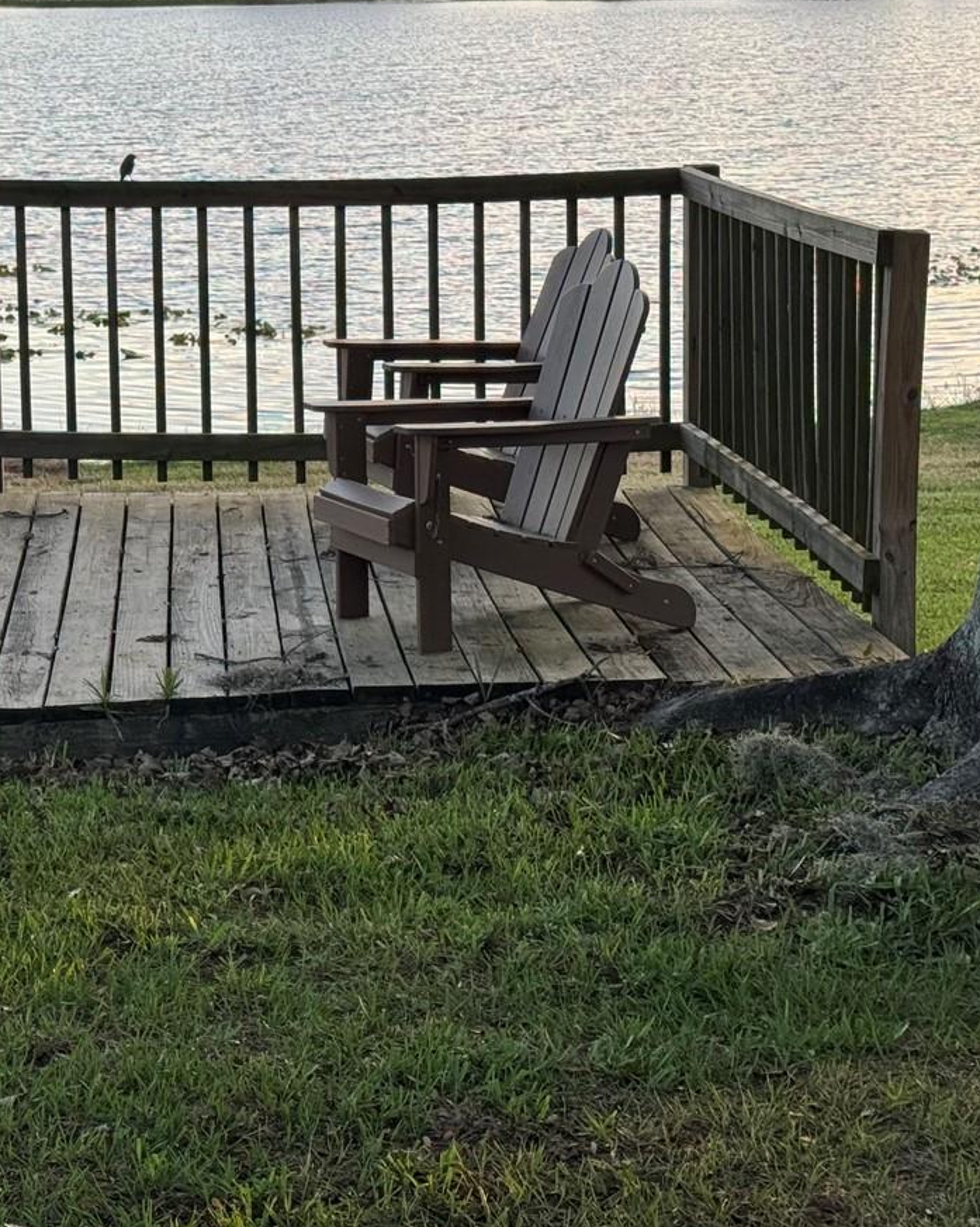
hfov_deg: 17.4
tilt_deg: -9.8
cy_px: 440
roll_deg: +0.9
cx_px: -13
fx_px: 3120
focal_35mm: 86
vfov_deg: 22.2
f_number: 1.78
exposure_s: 1/399
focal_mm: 6.76
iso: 64
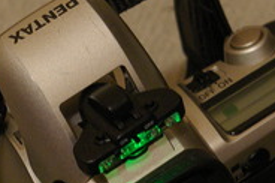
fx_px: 1749
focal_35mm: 229
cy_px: 158
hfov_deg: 9.0
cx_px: 105
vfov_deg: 6.0
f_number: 8
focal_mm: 55
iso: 800
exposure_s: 1/1.43
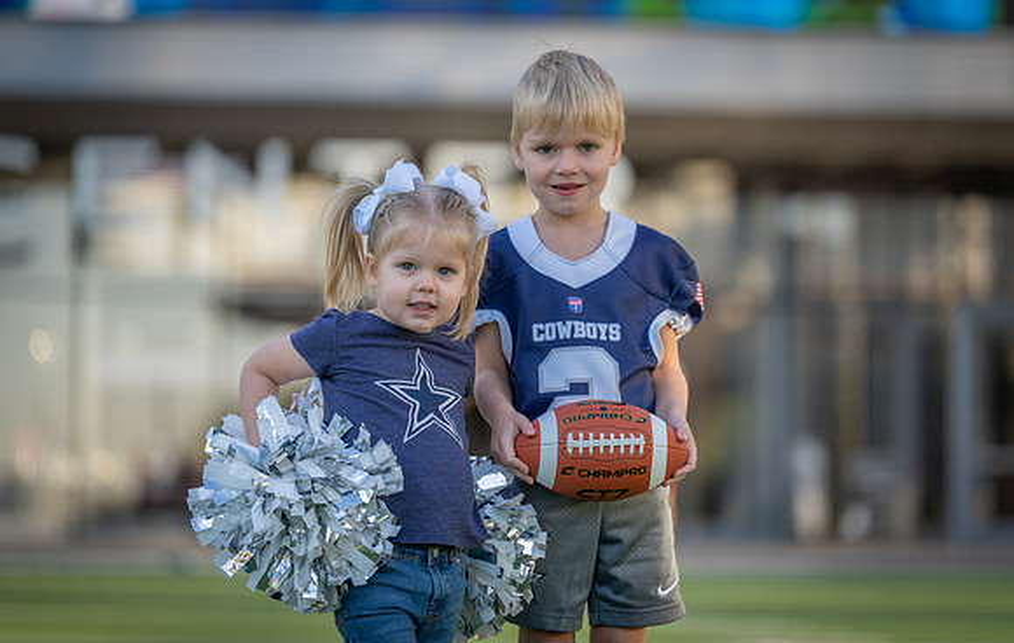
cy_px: 294
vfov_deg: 7.5
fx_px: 4903
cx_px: 530
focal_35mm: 177
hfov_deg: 11.8
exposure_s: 1/400
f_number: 2.8
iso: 100
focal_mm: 164
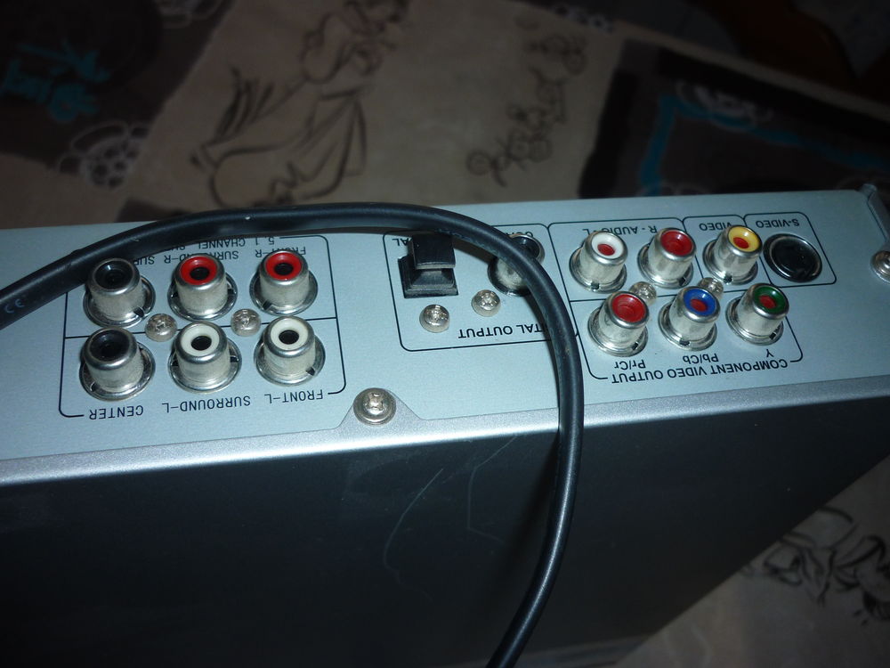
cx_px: 445
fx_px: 848
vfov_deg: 42.9
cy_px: 334
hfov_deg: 55.4
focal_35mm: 33
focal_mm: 5.5
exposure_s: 1/125
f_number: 2.8
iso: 100
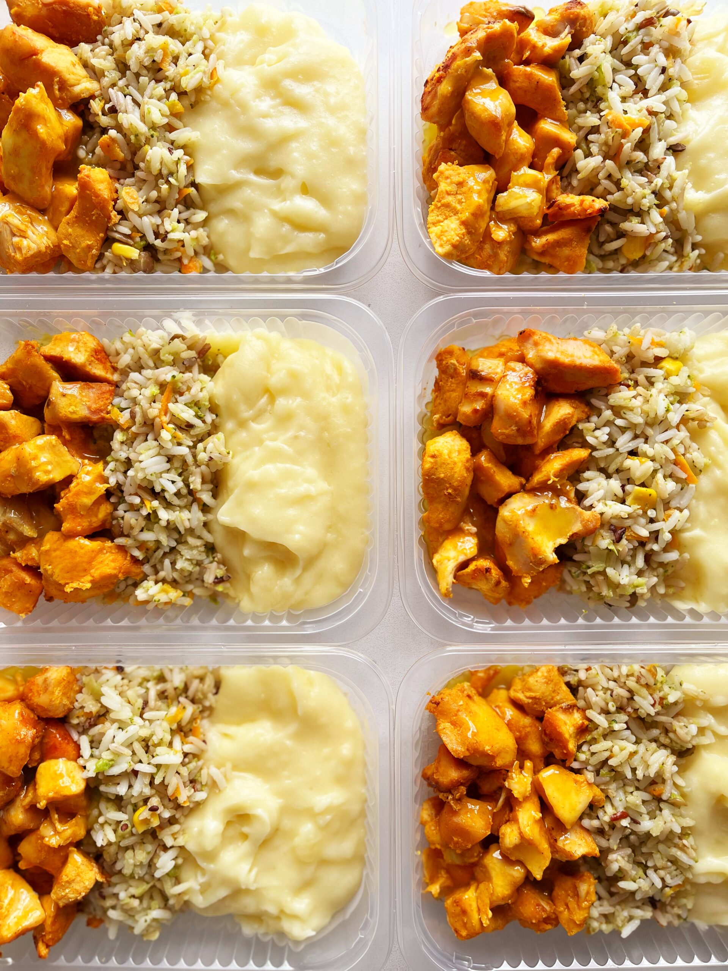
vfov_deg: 67.3
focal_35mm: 26
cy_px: 486
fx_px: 729
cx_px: 364
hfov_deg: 53.1
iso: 40
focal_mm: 5.1
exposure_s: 1/170
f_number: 1.6
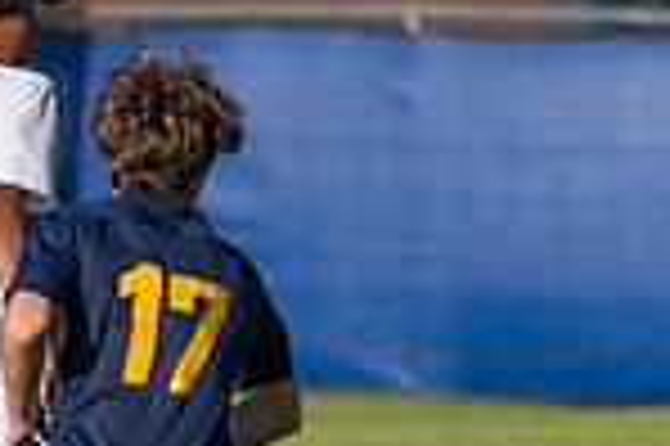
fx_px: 23145
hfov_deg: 1.7
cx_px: 913
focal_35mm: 1245
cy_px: 340
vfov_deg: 1.1
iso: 320
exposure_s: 1/2000
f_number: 5.6
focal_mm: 320
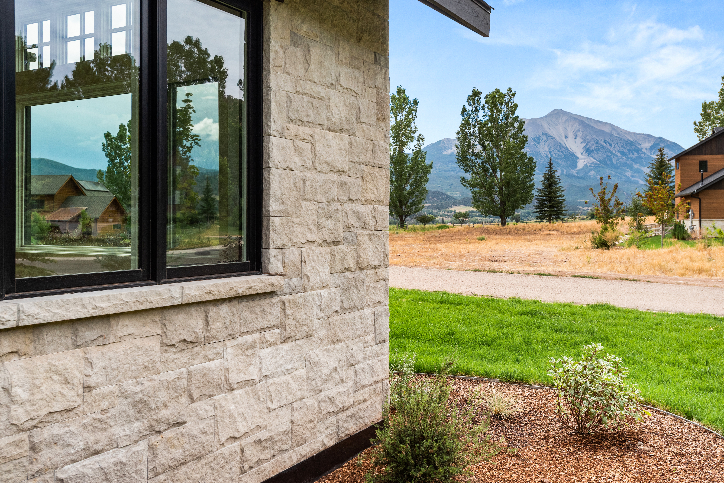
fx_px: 704
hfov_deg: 54.4
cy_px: 242
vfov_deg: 37.9
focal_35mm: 35
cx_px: 362
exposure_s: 1/1250
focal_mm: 35
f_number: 7.1
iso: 400
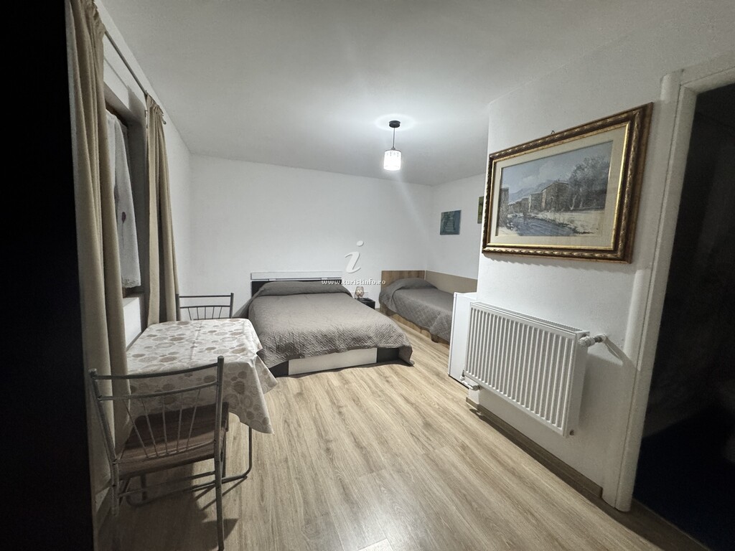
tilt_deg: -7.6
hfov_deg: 102.1
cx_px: 368
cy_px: 276
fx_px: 297
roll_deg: -2.2
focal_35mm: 14
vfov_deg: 85.7
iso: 800
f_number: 2.2
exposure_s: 1/60
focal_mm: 2.22
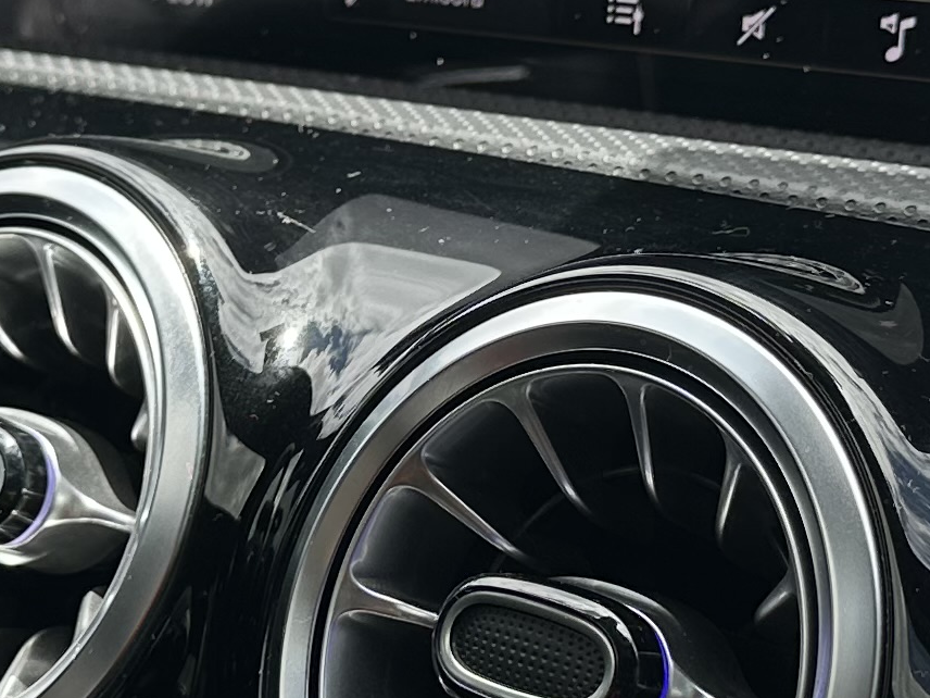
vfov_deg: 13.1
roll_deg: -2.1
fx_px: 3036
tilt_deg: -10.5
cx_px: 394
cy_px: 199
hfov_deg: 17.4
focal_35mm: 113
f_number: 1.78
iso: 80
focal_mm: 6.86
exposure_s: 1/384
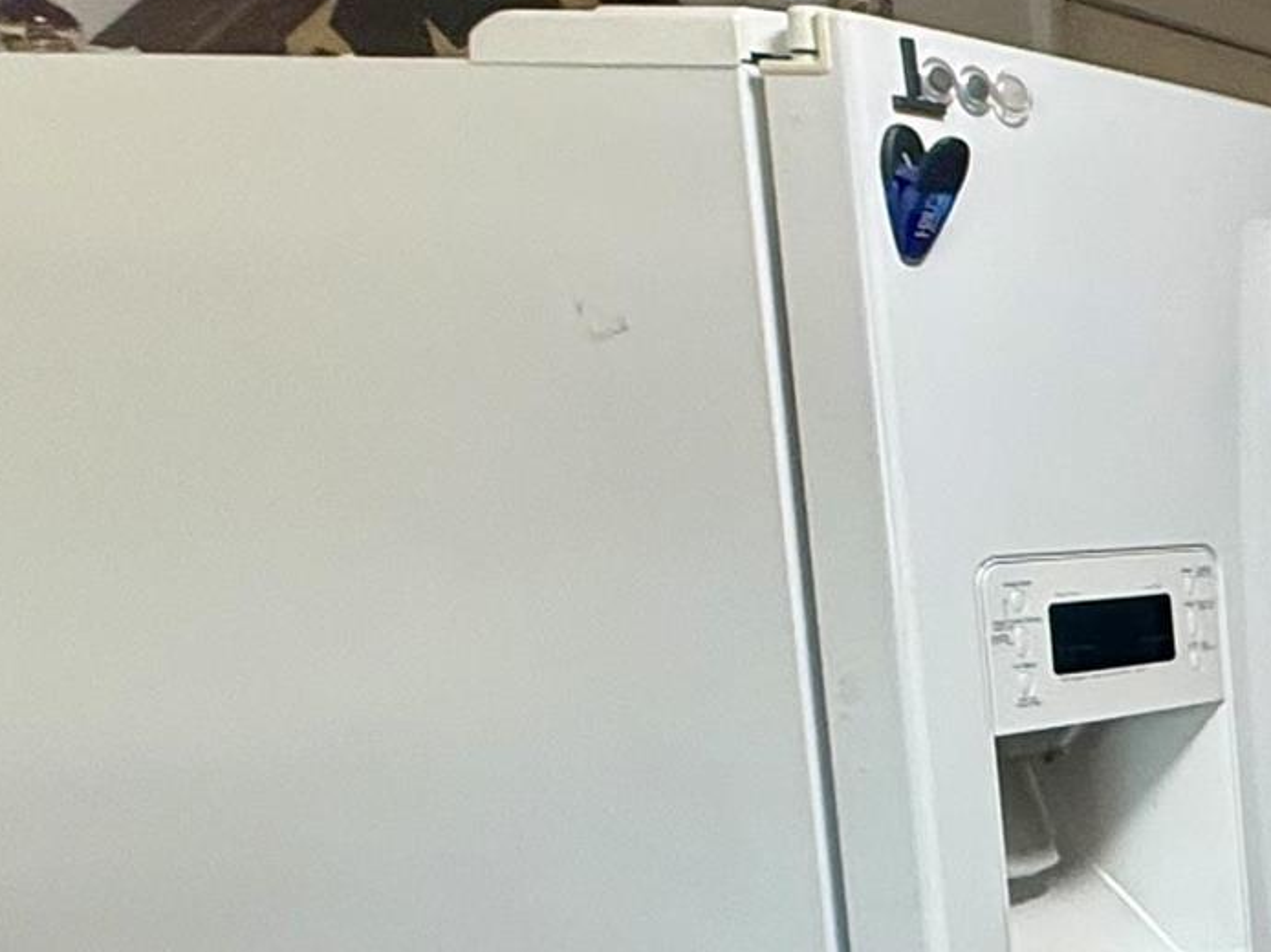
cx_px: 2712
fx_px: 2276
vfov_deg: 23.4
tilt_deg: -7.2
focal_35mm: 62
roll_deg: -1.3
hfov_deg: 17.7
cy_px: 732
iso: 250
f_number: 2.2
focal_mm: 2.22
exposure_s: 1/60
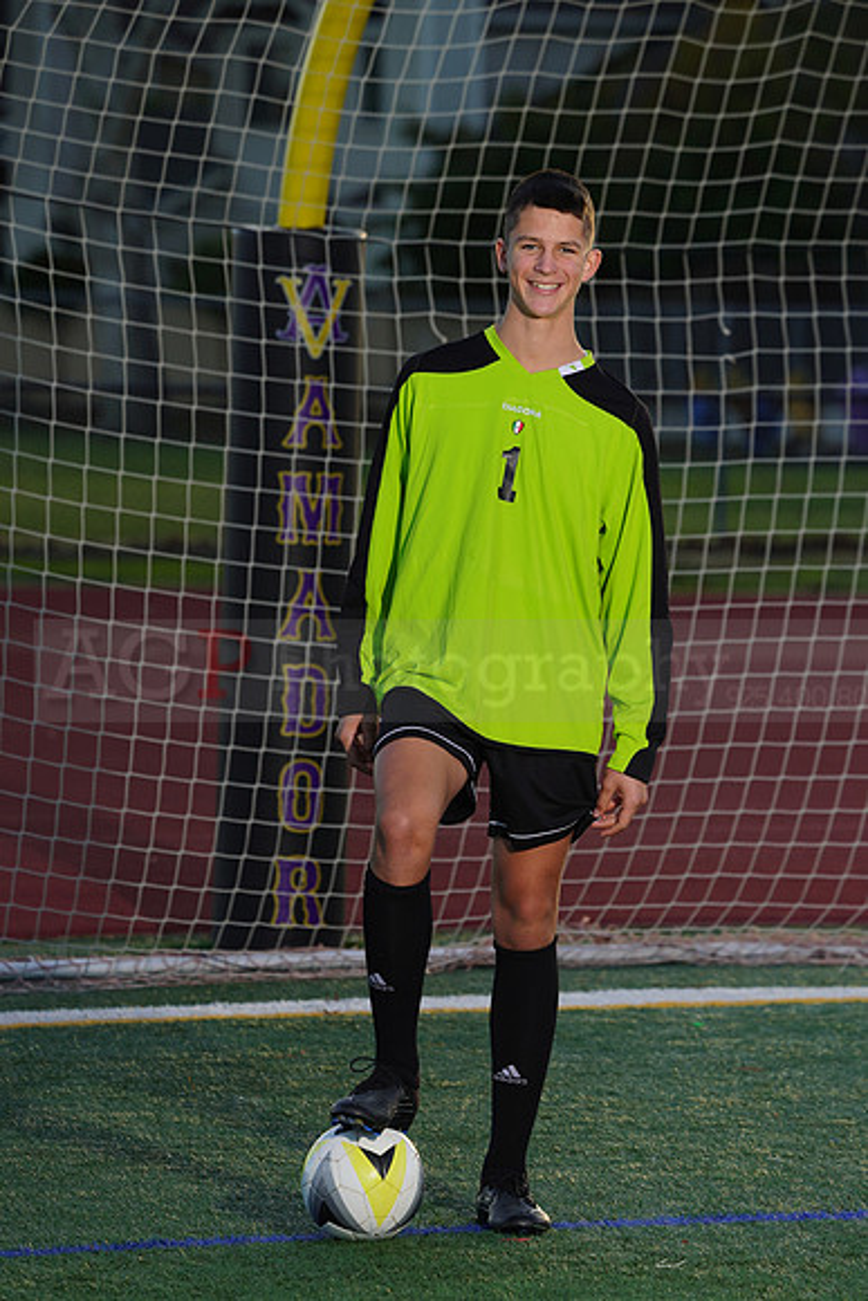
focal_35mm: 271
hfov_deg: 5.1
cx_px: 434
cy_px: 650
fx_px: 9795
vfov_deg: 7.6
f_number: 8
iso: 100
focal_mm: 271
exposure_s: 1/200
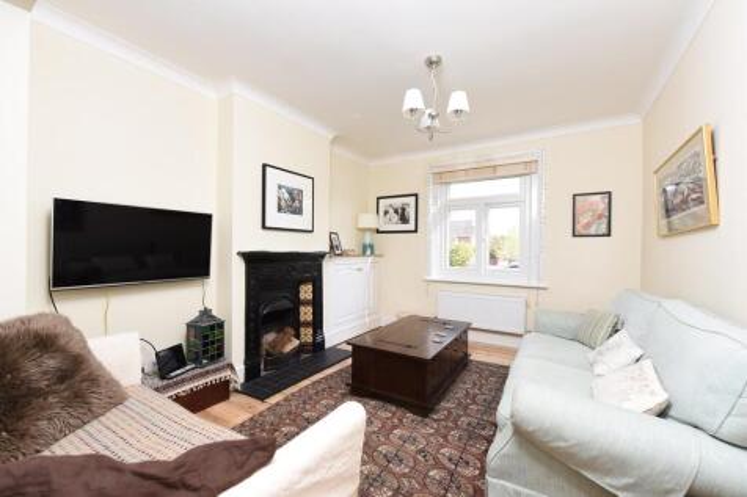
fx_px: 290
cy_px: 248
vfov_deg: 81.2
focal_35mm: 14
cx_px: 374
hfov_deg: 104.3
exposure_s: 1/160
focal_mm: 14
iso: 800
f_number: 7.1
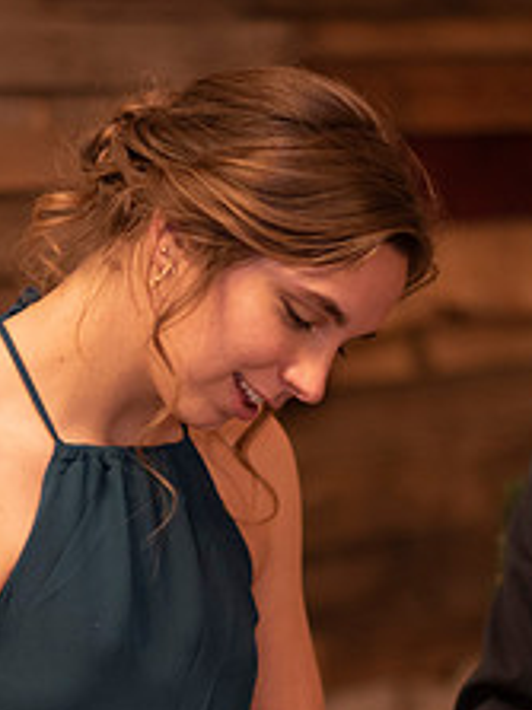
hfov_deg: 7.0
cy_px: 607
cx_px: 229
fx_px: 4369
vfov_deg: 9.3
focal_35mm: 213
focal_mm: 85
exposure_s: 1/200
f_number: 1.8
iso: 1000
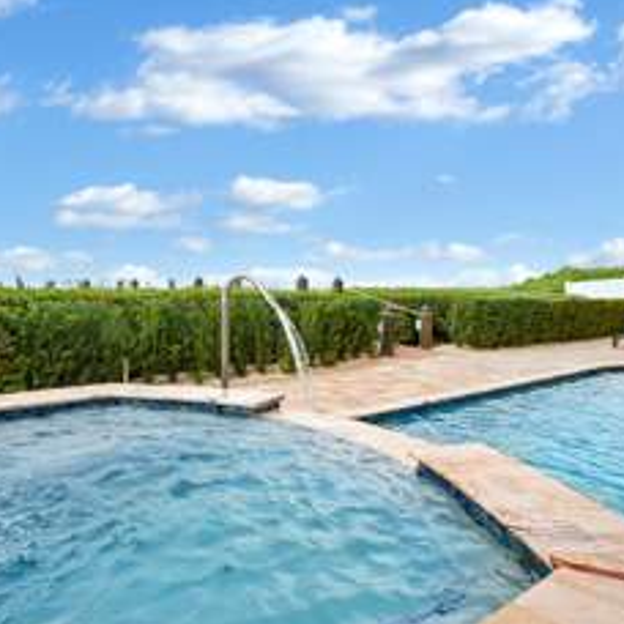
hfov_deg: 62.3
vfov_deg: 62.8
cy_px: 282
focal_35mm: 25
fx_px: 510
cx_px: 246
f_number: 7.1
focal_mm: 14
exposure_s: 1/500
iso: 1000
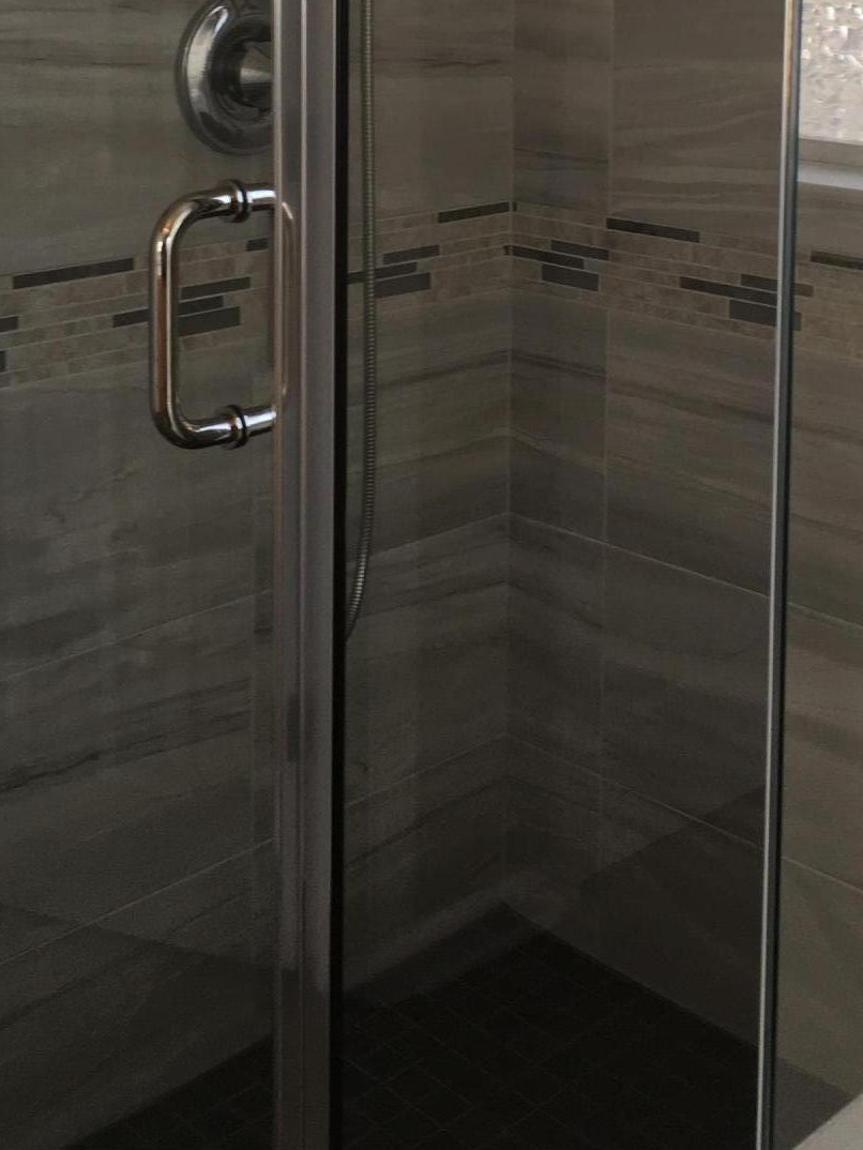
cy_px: 90
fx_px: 1794
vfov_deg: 33.4
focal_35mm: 54
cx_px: 510
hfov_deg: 27.0
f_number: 2.2
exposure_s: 1/120
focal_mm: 4.15
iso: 40
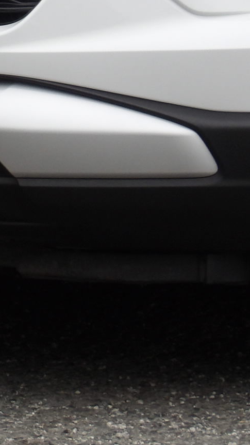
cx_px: -92
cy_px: -52
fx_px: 8566
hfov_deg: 1.7
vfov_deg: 3.0
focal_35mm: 727
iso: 100
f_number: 4.5
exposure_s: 1/128
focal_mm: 39.8
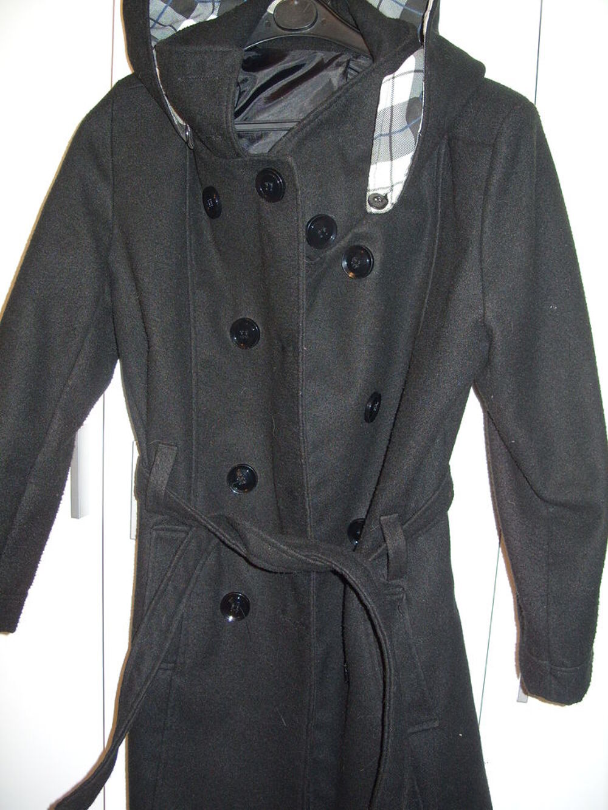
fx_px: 890
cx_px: 304
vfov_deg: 49.0
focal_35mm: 38
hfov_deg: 37.7
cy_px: 405
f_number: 2.8
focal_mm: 7.8
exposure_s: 1/30
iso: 100
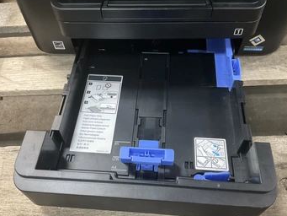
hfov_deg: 53.9
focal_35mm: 34
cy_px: 114
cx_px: 138
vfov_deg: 41.8
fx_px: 282
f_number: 1.8
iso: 250
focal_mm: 3
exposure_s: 1/40
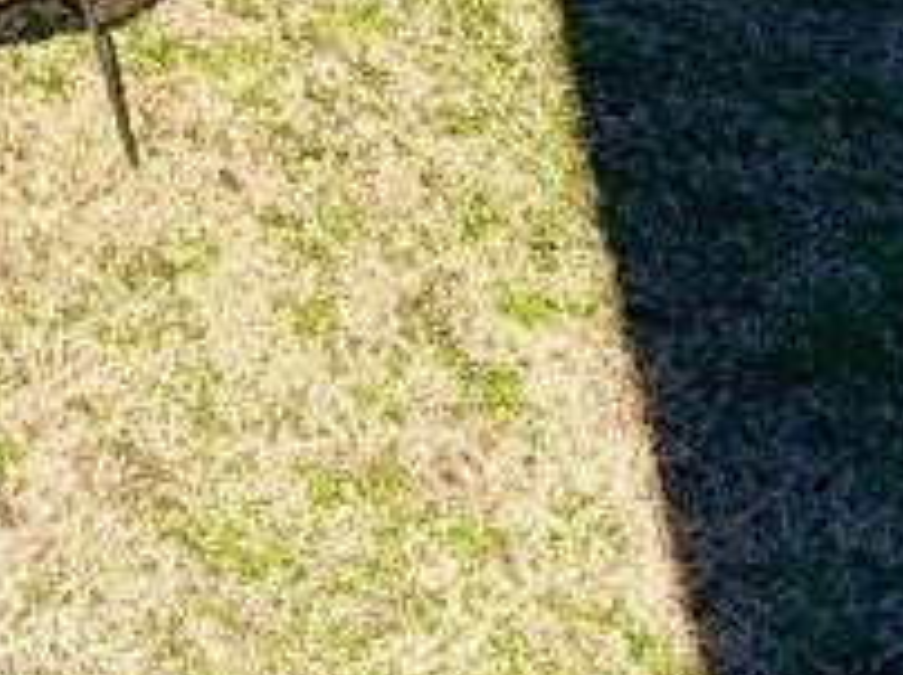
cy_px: -796
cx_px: -617
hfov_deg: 21.0
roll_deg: +1.0
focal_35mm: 71
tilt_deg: +3.9
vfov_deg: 15.2
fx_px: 1850
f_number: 2.2
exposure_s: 1/770
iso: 32
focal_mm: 2.22
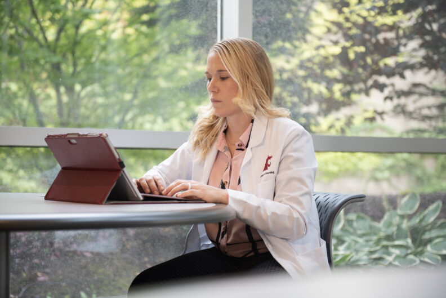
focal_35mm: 70
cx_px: 223
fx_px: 868
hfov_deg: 28.8
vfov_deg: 19.5
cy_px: 149
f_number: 2.8
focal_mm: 70
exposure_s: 1/125
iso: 320
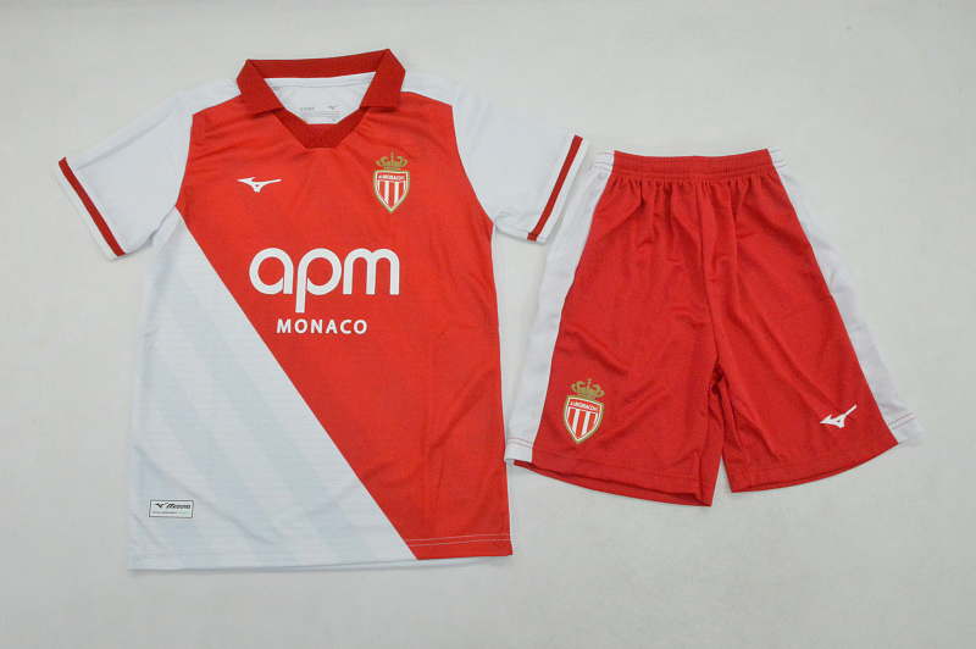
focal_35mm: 32
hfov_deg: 59.5
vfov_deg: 41.6
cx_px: 488
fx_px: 853
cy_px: 324
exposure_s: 1/200
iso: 6400
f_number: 25
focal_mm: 21
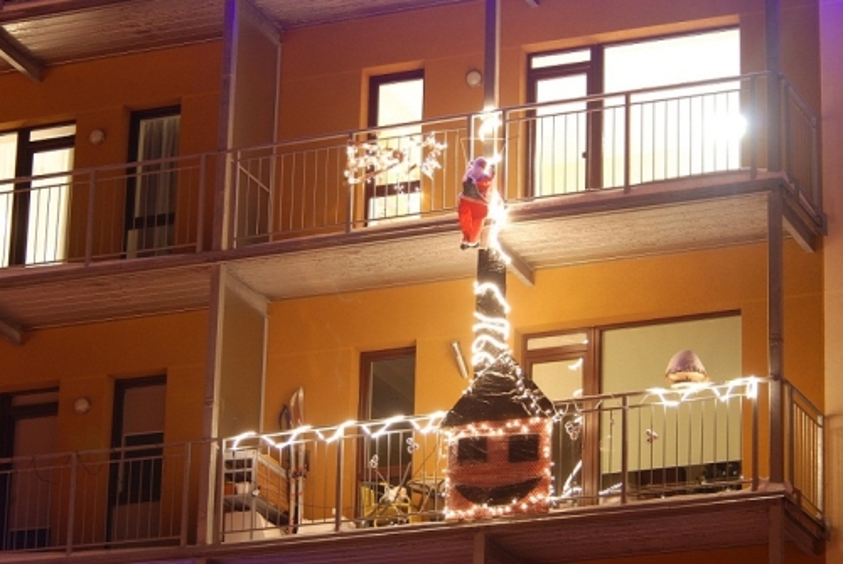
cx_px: 422
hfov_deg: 13.9
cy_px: 282
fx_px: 3447
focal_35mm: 147
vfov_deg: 9.4
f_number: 4.8
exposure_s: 6
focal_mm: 98
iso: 250
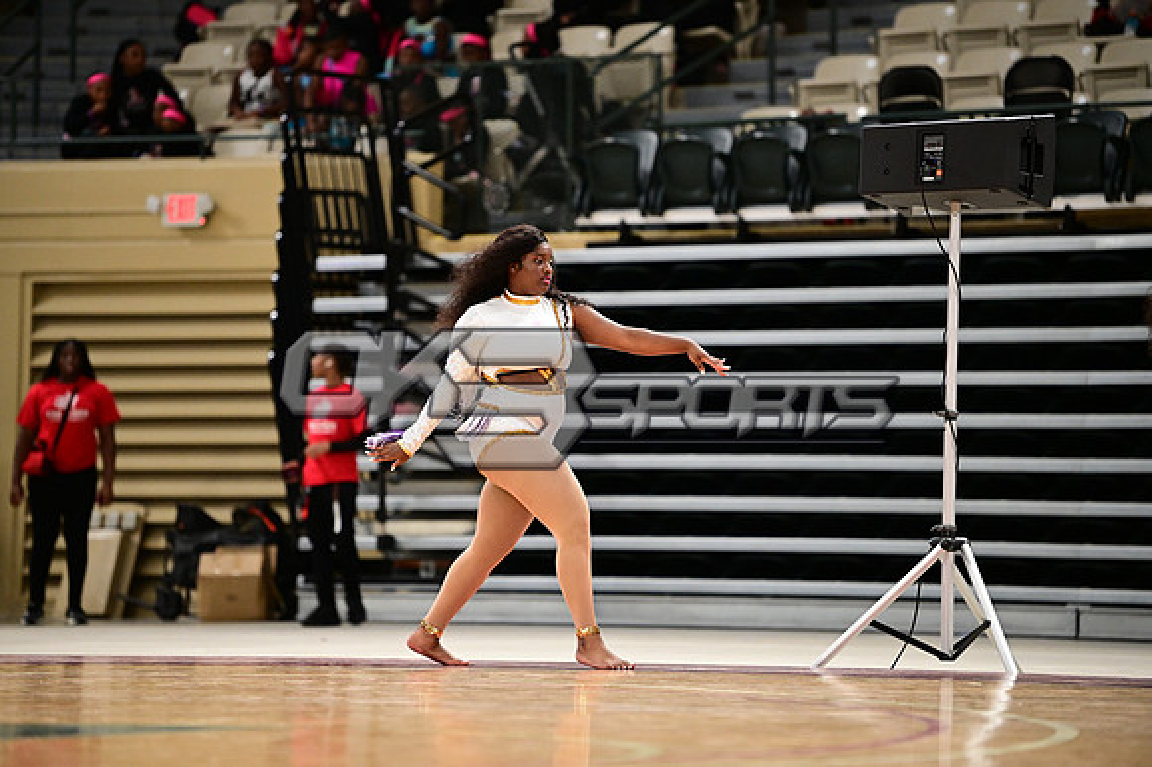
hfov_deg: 10.3
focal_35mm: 200
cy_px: 384
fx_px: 6396
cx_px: 576
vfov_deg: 6.9
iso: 6400
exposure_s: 1/1000
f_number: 3.2
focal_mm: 200
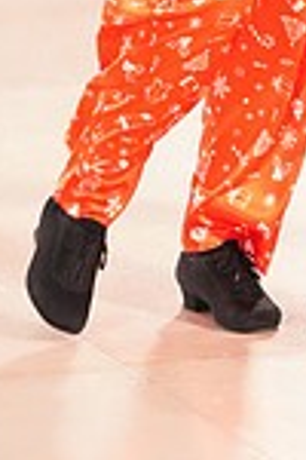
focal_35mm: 371
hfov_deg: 3.7
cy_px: -215
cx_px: 473
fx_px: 4730
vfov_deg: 5.5
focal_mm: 96
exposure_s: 1/320
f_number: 2.8
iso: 5000
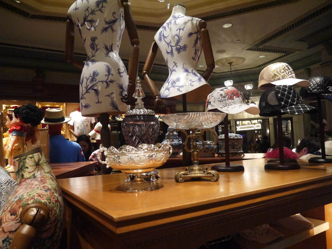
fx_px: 269
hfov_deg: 63.4
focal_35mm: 28
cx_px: 166
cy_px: 124
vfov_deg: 49.7
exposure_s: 1/100
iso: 1600
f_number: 3.5
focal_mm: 14
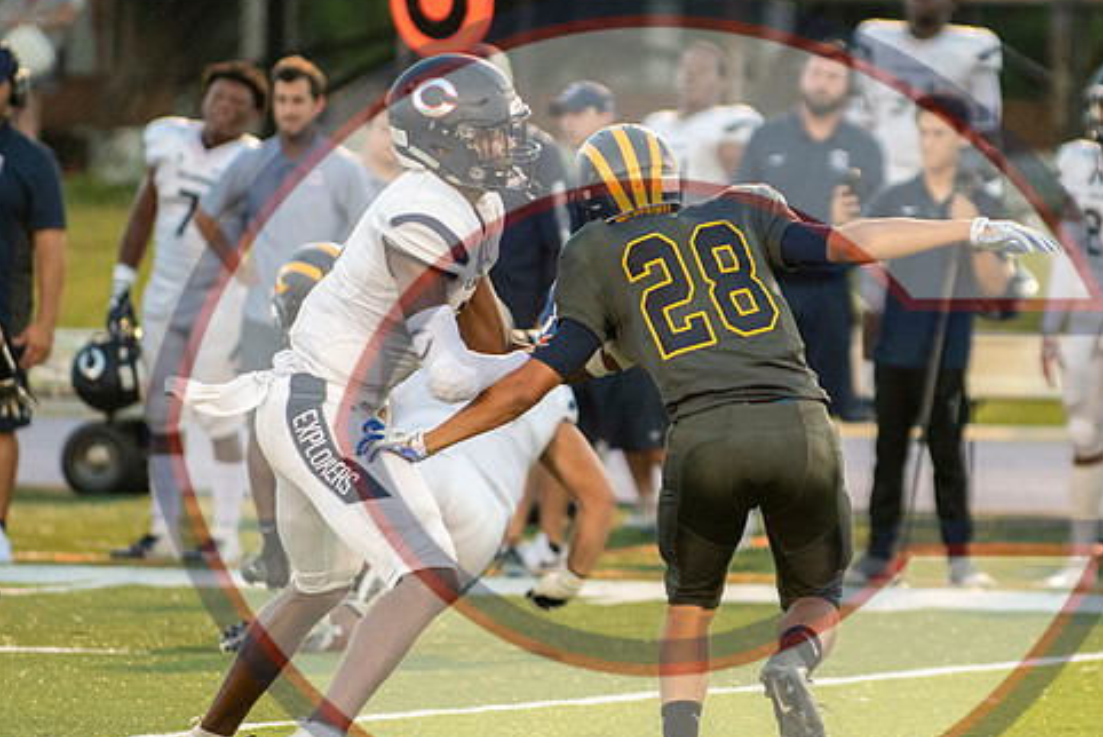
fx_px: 16156
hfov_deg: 3.9
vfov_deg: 2.6
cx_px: 785
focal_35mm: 527
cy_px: 333
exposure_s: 1/1600
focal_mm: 200
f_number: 2.8
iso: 4000
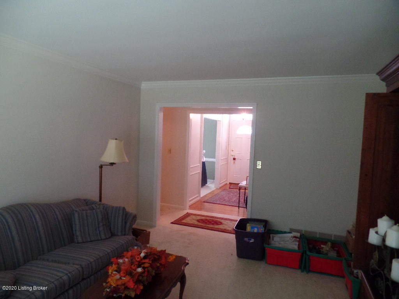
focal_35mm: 23
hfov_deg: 73.9
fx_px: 265
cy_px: 150
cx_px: 200
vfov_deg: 58.9
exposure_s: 1/20
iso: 400
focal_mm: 4.1
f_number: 2.8
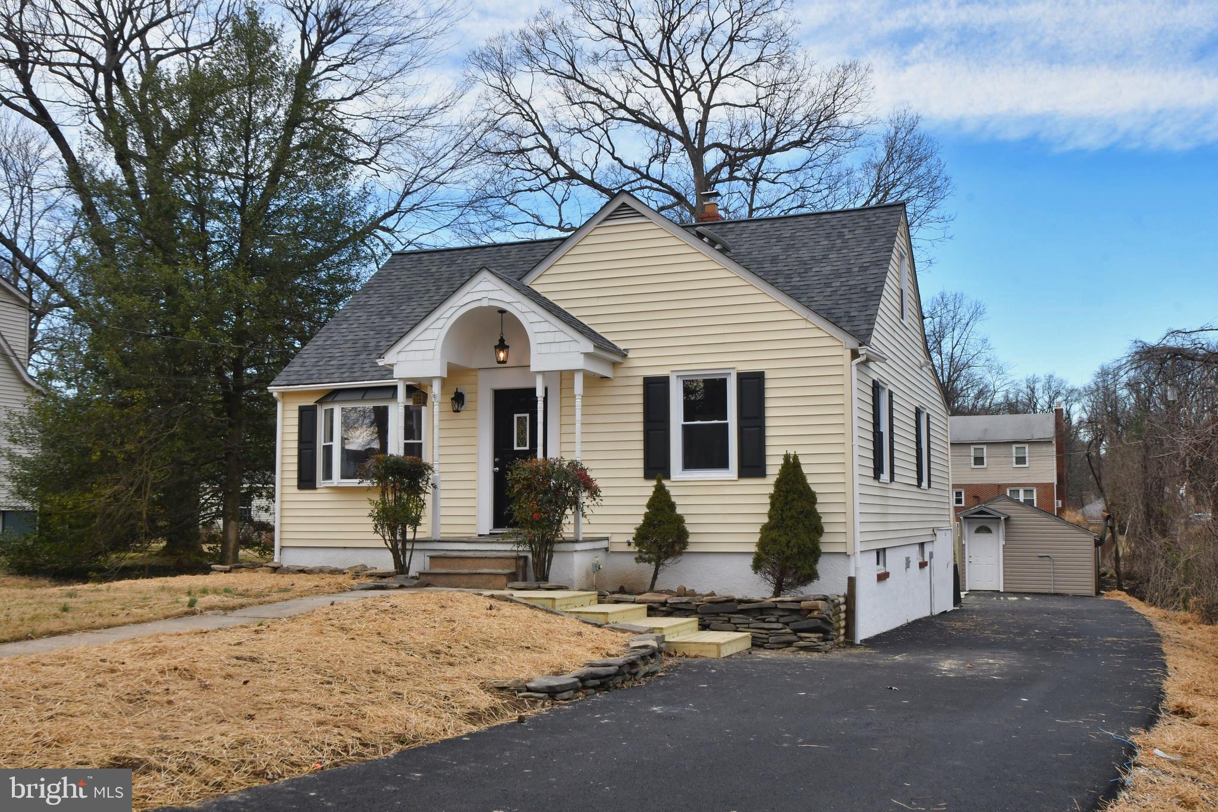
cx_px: 609
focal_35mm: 36
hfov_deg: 53.1
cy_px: 406
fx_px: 1218
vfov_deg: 36.9
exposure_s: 1/100
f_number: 14
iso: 400
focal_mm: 24
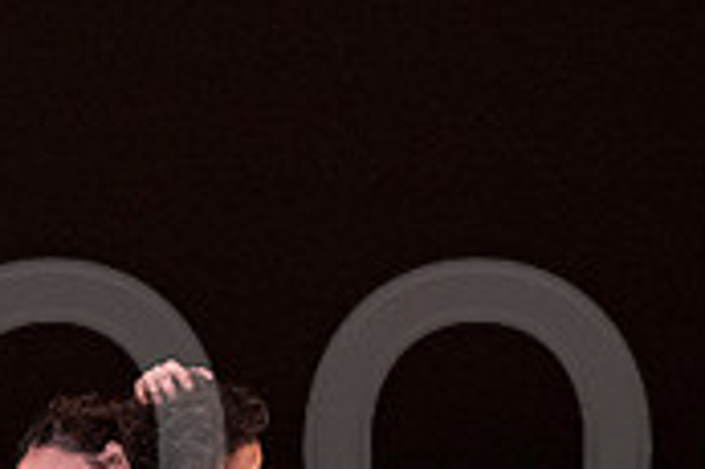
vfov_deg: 1.0
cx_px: 20
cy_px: 459
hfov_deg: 1.5
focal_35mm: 1333
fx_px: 26079
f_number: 7.1
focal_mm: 397
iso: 20000
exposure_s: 1/400
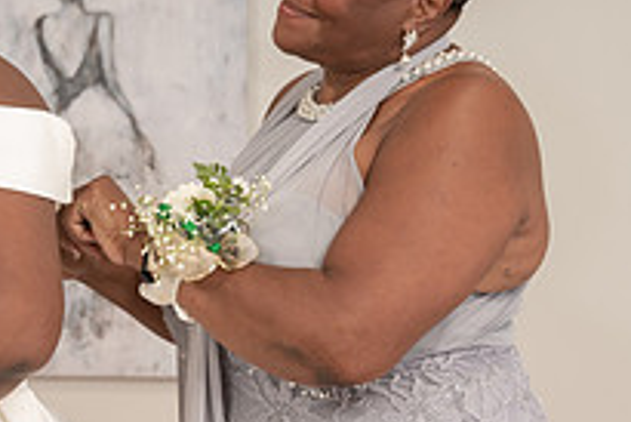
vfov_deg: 11.5
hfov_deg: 17.0
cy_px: 231
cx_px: 112
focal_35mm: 119
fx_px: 2087
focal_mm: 40
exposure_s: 1/200
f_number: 4
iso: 1600
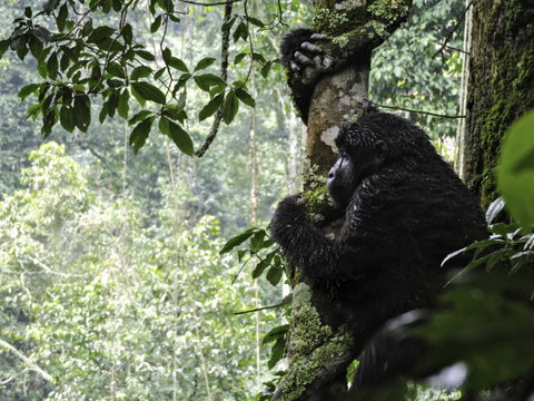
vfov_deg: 6.8
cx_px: 267
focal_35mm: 220
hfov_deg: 9.0
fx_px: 3394
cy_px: 200
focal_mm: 39.4
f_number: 5.3
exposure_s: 1/60
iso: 400
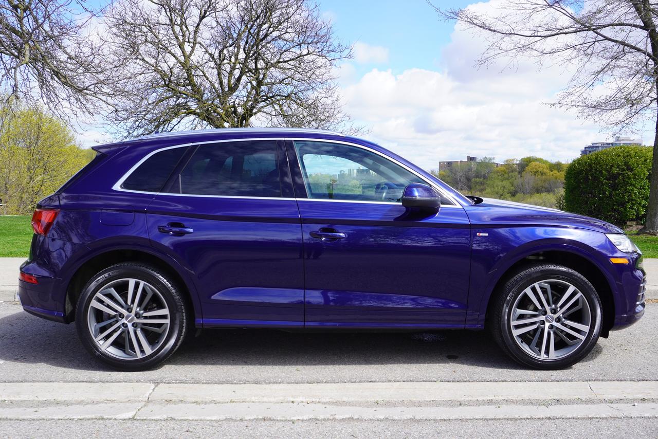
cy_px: 220
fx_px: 603
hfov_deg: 57.2
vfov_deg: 40.0
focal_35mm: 33
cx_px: 329
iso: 100
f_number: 9
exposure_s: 1/125
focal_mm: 22
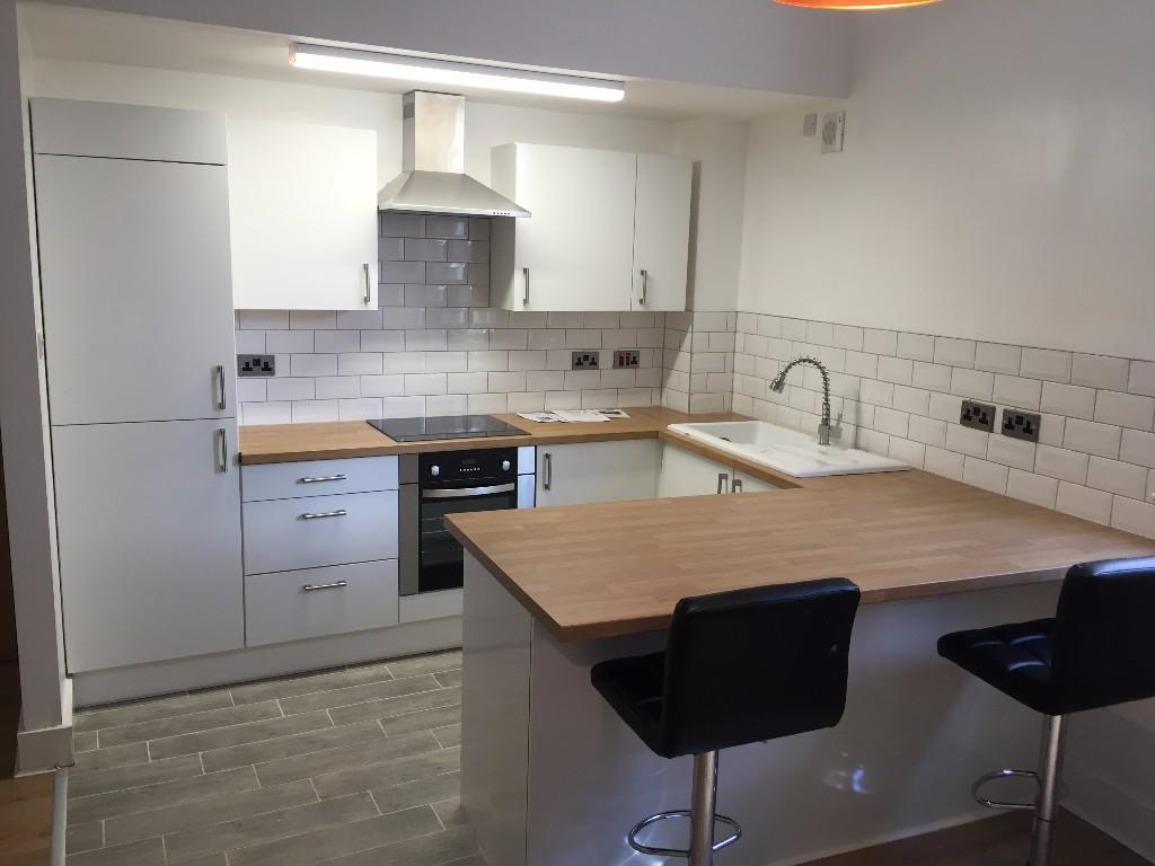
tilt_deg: -9.4
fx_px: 968
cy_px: 433
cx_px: 578
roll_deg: -2.7
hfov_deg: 61.7
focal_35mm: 29
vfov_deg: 48.2
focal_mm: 4.15
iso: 32
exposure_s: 1/33
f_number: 2.2
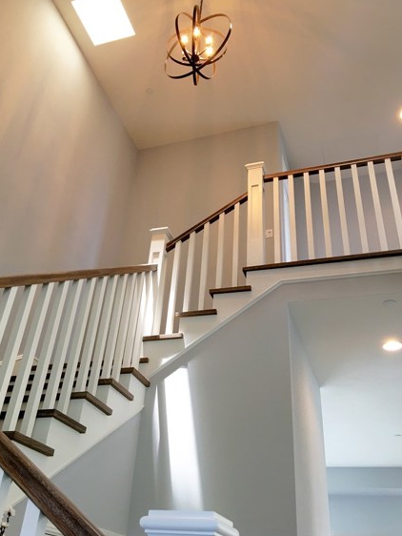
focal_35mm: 33
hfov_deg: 43.0
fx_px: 511
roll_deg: -5.0
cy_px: 254
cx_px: 190
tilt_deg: +34.7
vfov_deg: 55.3
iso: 25
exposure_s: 1/15
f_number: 2.2
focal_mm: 4.15
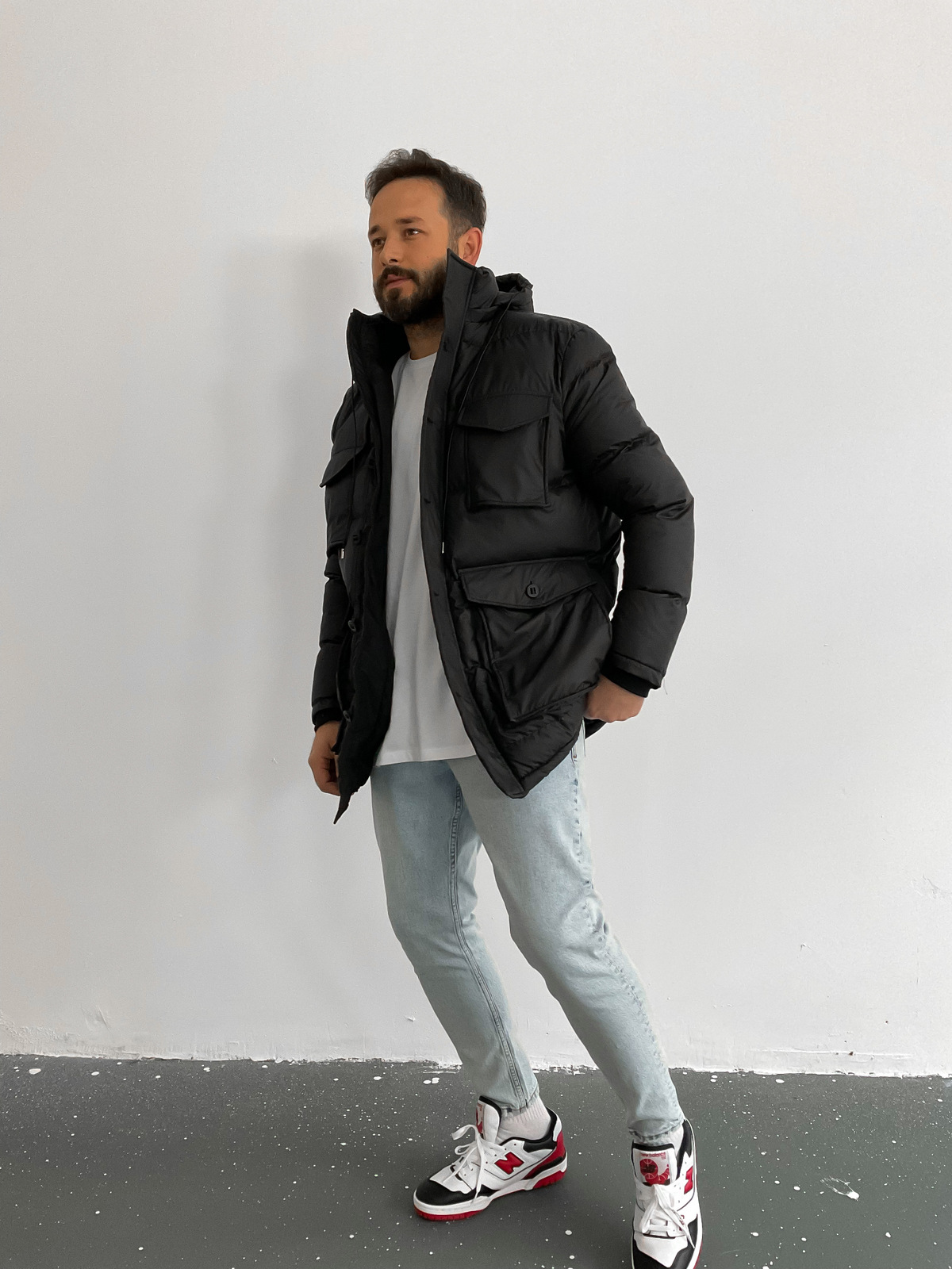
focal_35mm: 29
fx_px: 1063
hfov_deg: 48.2
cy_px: 634
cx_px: 476
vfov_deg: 61.7
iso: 160
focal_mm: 3
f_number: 1.8
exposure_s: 1/60
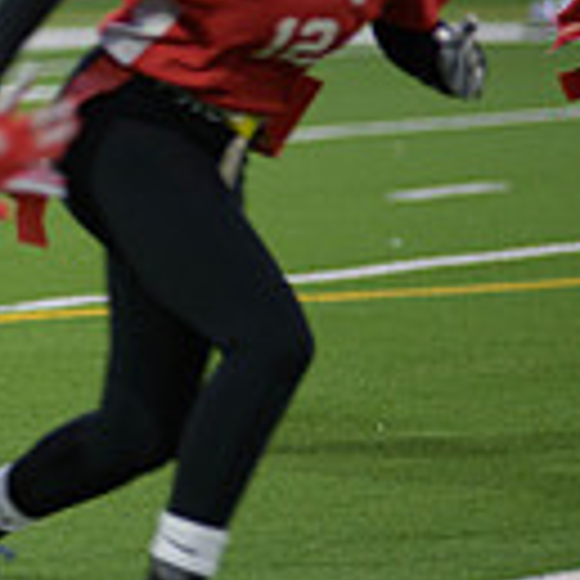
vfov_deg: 2.7
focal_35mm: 648
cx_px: -567
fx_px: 12284
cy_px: -52
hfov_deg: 2.7
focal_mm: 170
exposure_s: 1/200
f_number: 2.8
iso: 560
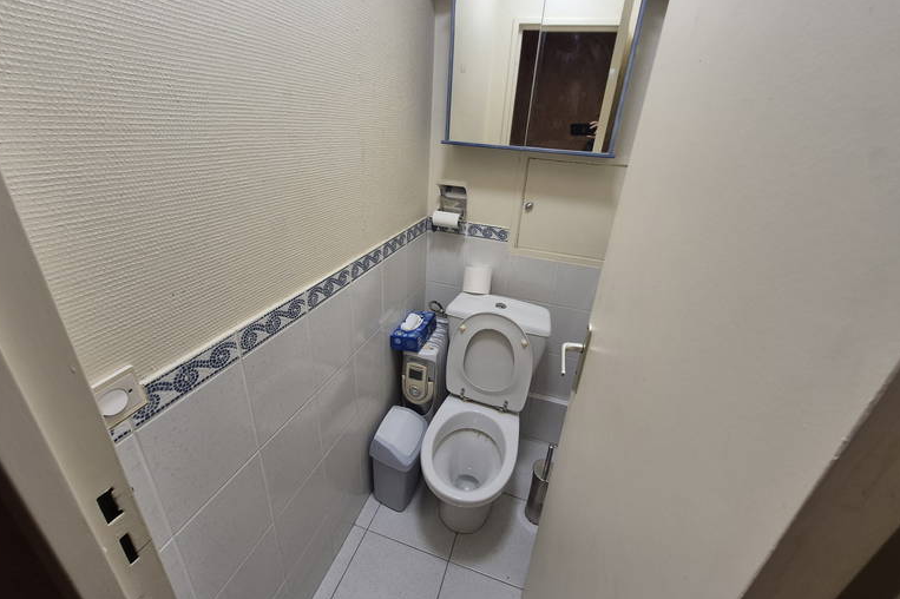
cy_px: 281
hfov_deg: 104.3
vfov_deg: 81.1
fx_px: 350
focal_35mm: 14
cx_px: 448
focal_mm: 1.74
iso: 64
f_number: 2.2
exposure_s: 1/50
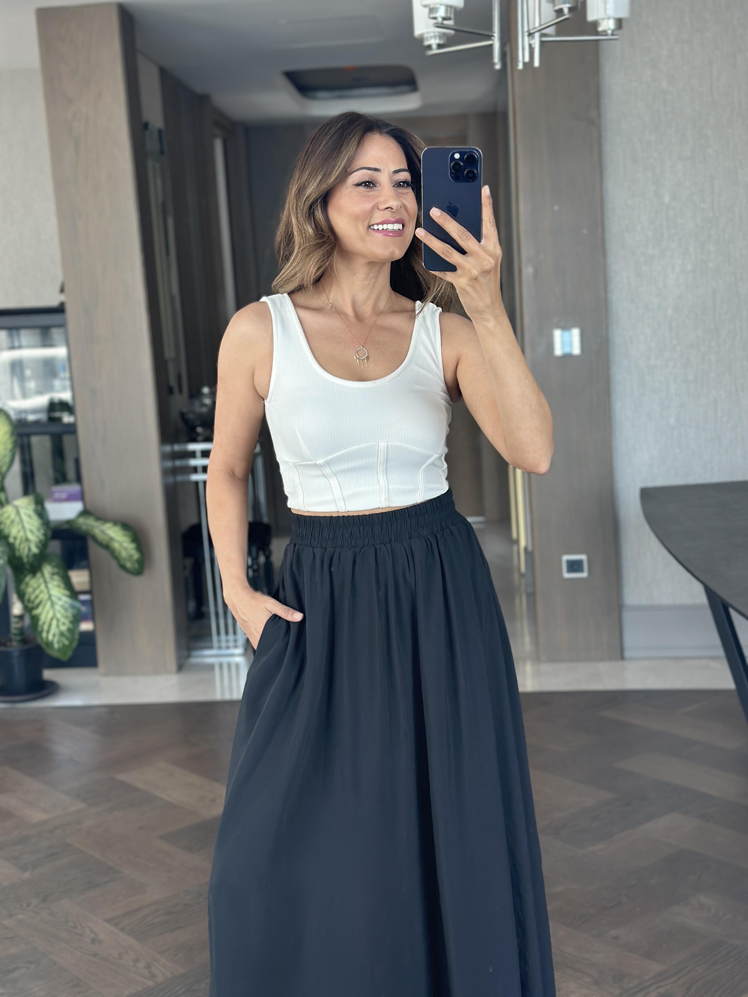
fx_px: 1383
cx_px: 374
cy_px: 498
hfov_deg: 30.3
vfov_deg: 39.7
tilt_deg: -18.5
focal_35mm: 48
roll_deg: +3.7
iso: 125
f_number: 1.78
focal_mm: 6.86
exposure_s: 1/101
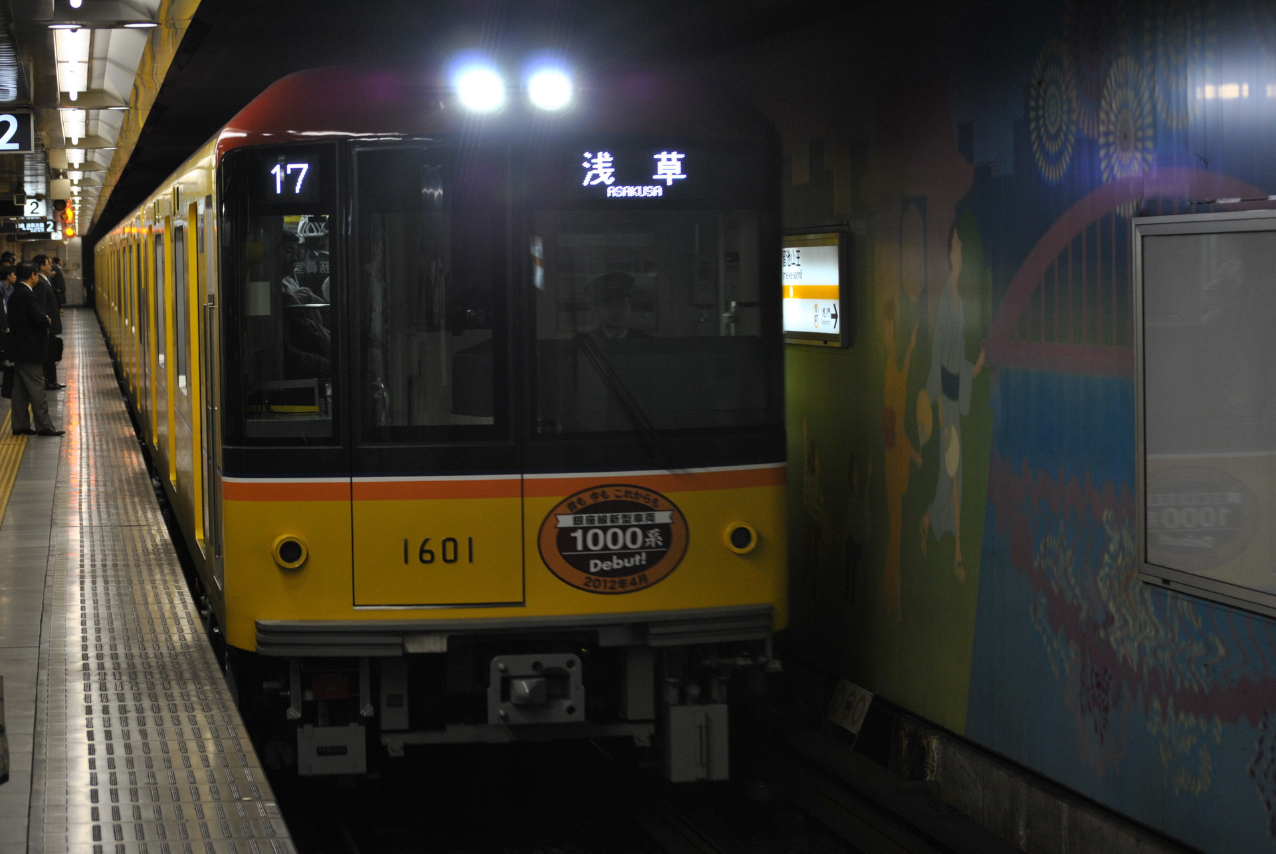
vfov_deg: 16.6
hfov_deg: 24.6
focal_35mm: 82
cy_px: 427
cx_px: 638
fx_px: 2927
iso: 200
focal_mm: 55
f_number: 4
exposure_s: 1/30
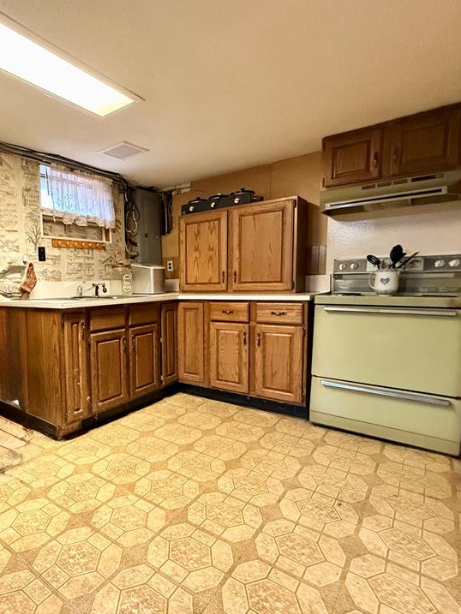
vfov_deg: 81.7
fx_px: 355
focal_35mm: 20
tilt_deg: -5.2
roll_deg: +1.8
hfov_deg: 61.7
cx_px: 107
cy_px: 314
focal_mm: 2.22
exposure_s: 1/60
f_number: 2.2
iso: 1000
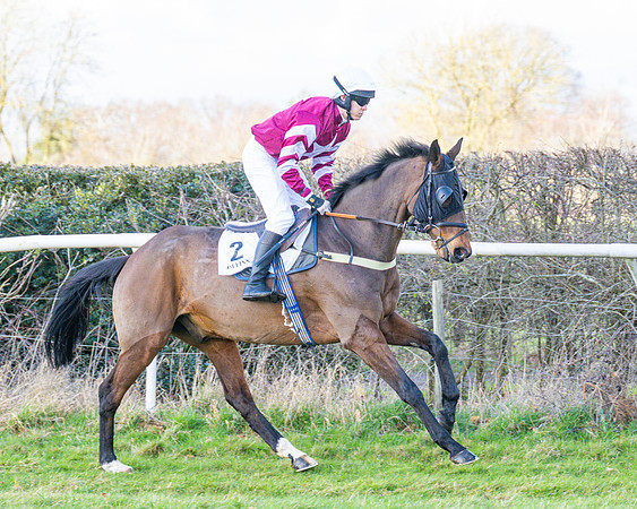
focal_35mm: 214
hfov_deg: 9.0
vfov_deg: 7.2
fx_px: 4024
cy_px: 285
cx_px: 374
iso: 800
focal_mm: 110
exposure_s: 1/800
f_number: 4
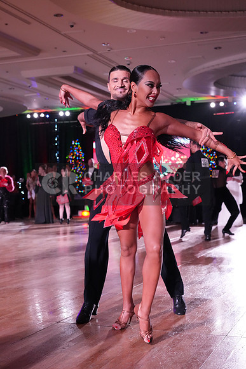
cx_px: 123
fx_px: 533
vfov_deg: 38.2
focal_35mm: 52
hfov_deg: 26.0
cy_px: 184
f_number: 5
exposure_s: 1/320
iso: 6400
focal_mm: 52
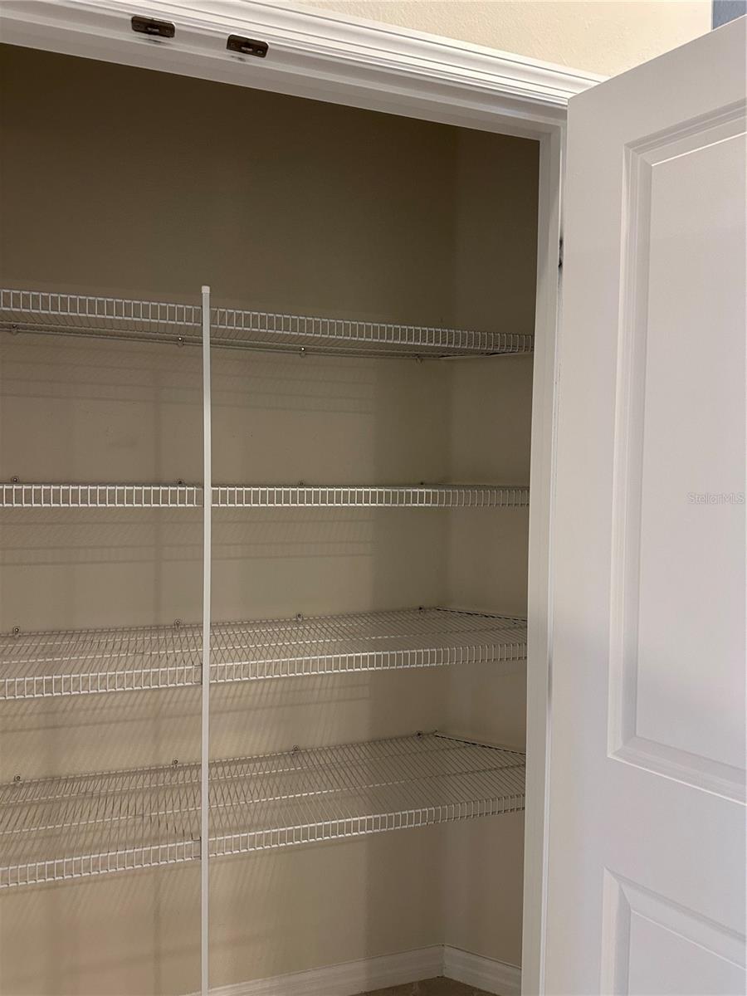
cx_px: 374
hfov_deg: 56.8
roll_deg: -1.2
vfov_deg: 71.6
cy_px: 498
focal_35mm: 24
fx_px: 691
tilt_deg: -1.7
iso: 400
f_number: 1.78
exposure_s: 1/60
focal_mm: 6.86
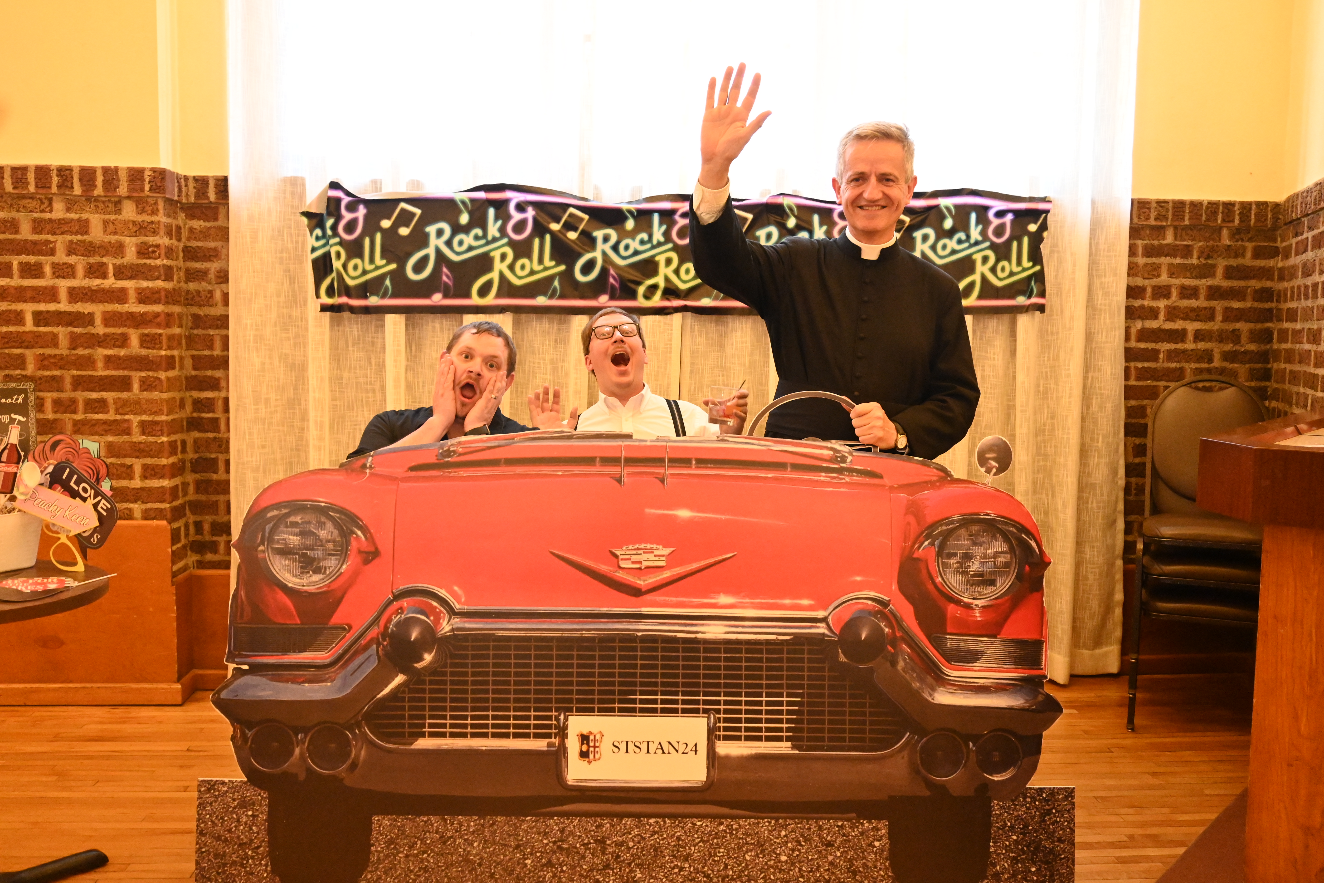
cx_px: 662
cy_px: 442
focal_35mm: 30
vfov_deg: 43.6
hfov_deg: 61.9
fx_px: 1103
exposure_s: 1/60
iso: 5000
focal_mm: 20
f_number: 3.8
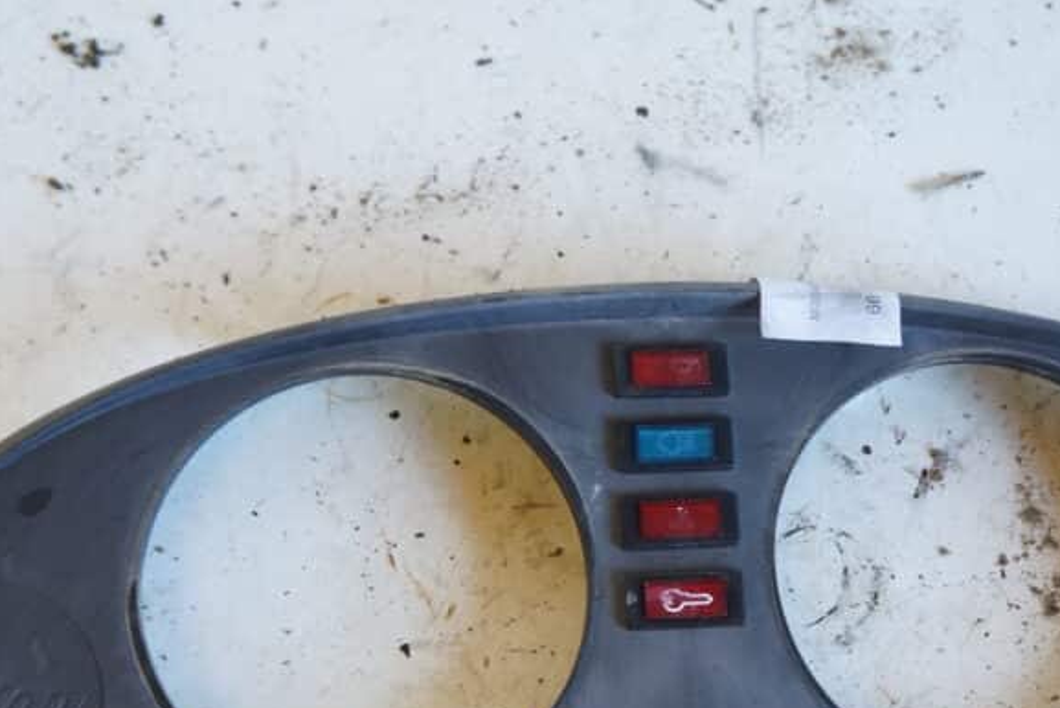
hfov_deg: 35.6
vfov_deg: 23.8
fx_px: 1646
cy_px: 597
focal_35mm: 56
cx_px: 610
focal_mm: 21
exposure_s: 1/60
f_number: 4
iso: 800
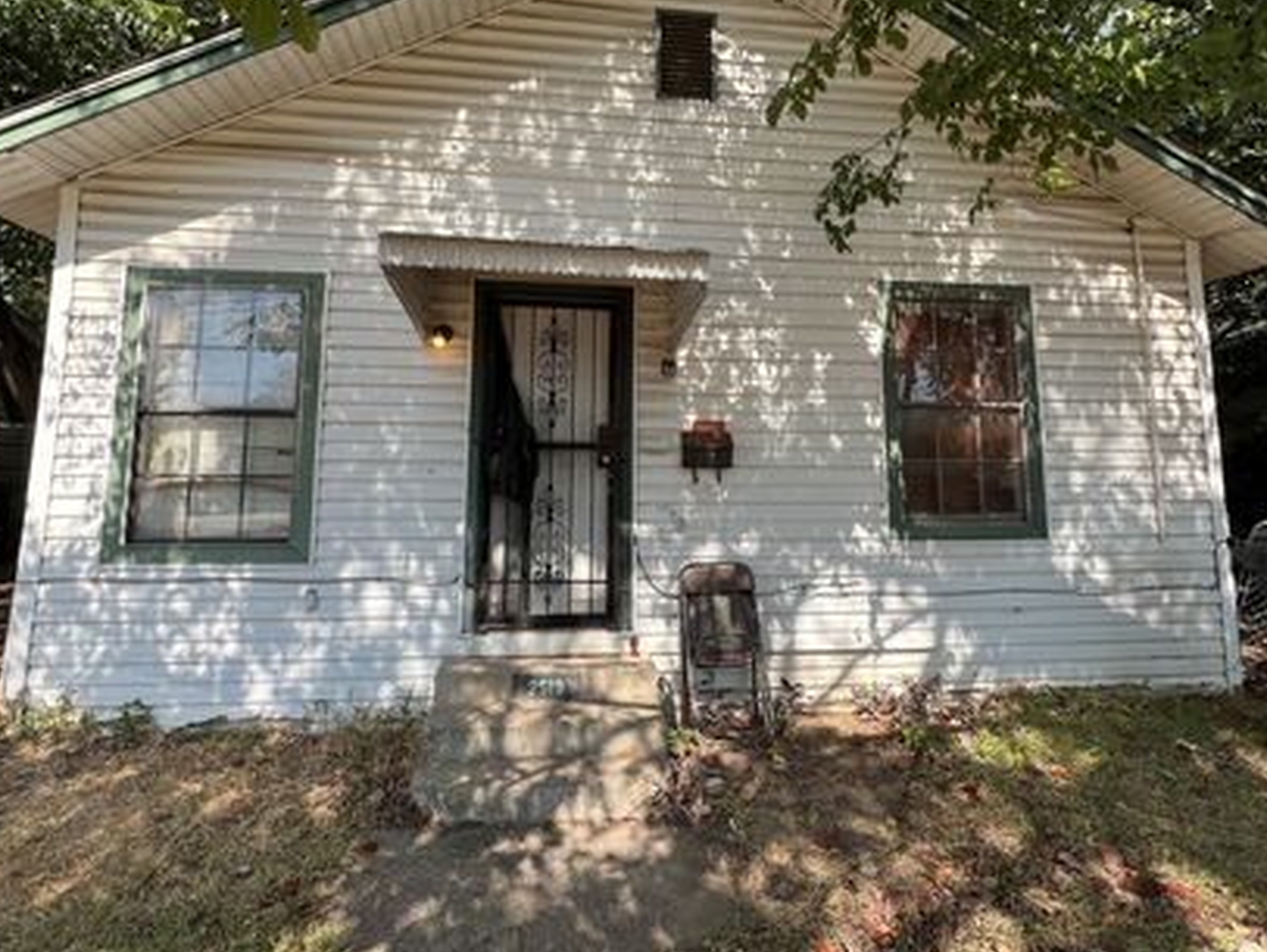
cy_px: 414
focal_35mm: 16
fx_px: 586
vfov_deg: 77.8
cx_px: 634
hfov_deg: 94.5
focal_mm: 1.57
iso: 32
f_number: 1.8
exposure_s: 1/633
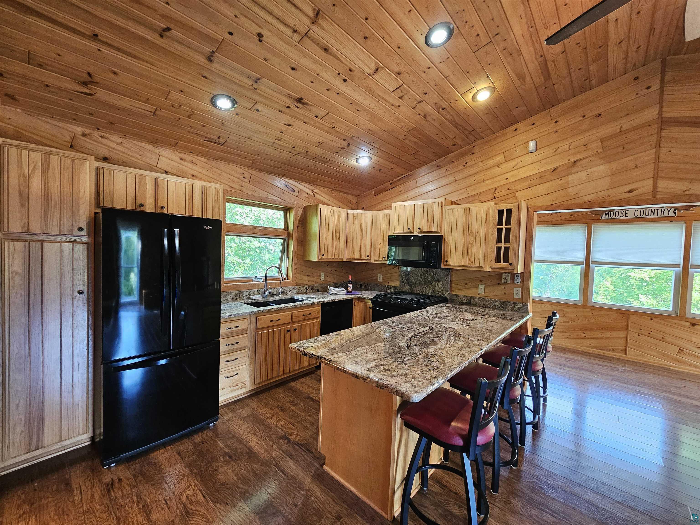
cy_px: 262
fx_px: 263
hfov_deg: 106.2
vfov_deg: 89.9
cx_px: 350
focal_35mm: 13
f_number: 2.2
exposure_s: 1/40
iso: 320
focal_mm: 2.2
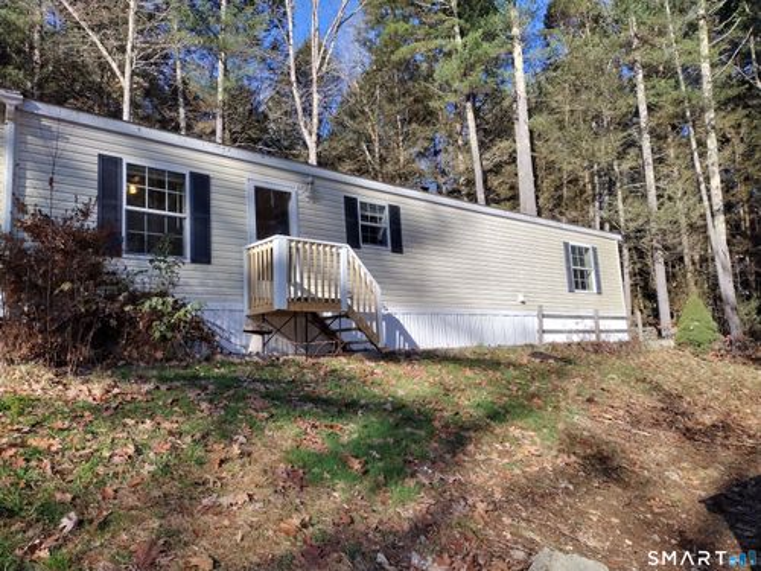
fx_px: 594
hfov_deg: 65.3
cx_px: 380
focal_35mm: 27
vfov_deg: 51.4
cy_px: 286
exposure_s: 1/1882
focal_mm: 4.71
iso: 100
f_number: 1.7
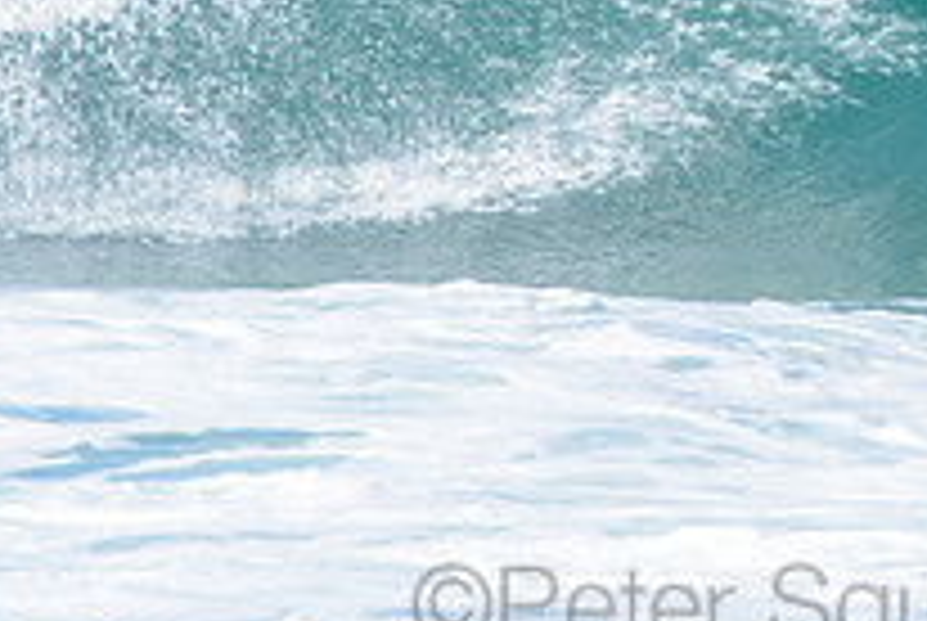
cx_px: 760
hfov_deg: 1.5
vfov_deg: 1.0
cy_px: -142
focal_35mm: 1407
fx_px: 36282
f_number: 13
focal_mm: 500
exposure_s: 1/160
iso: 64
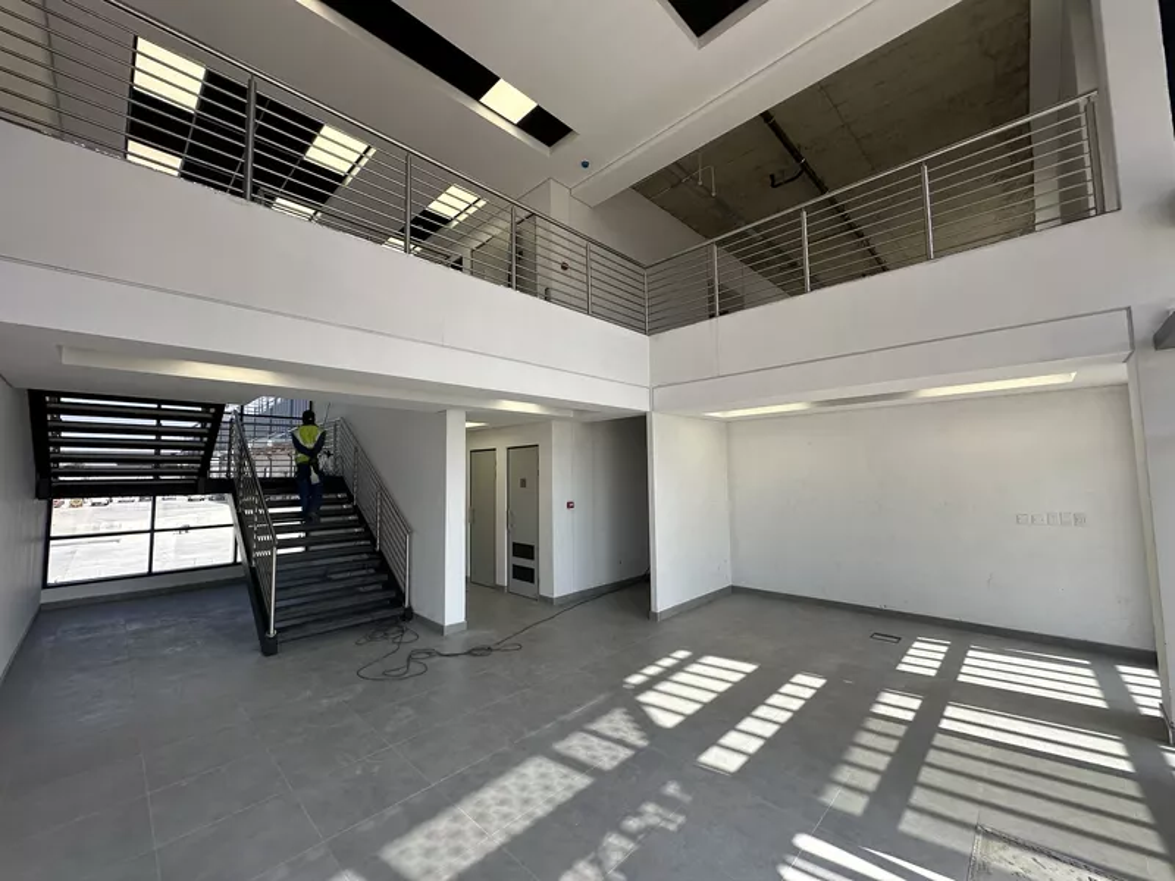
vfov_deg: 85.7
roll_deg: +0.0
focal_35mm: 14
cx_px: 588
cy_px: 440
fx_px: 475
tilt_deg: +4.3
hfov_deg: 102.1
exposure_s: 1/350
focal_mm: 2.22
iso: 40
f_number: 2.2
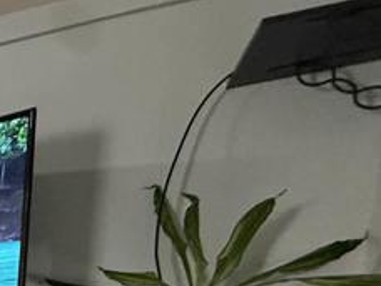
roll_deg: -2.2
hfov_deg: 18.4
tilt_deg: -5.6
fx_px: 693
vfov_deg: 19.6
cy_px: 453
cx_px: -403
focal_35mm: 63
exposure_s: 1/60
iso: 320
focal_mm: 2.22
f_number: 2.2
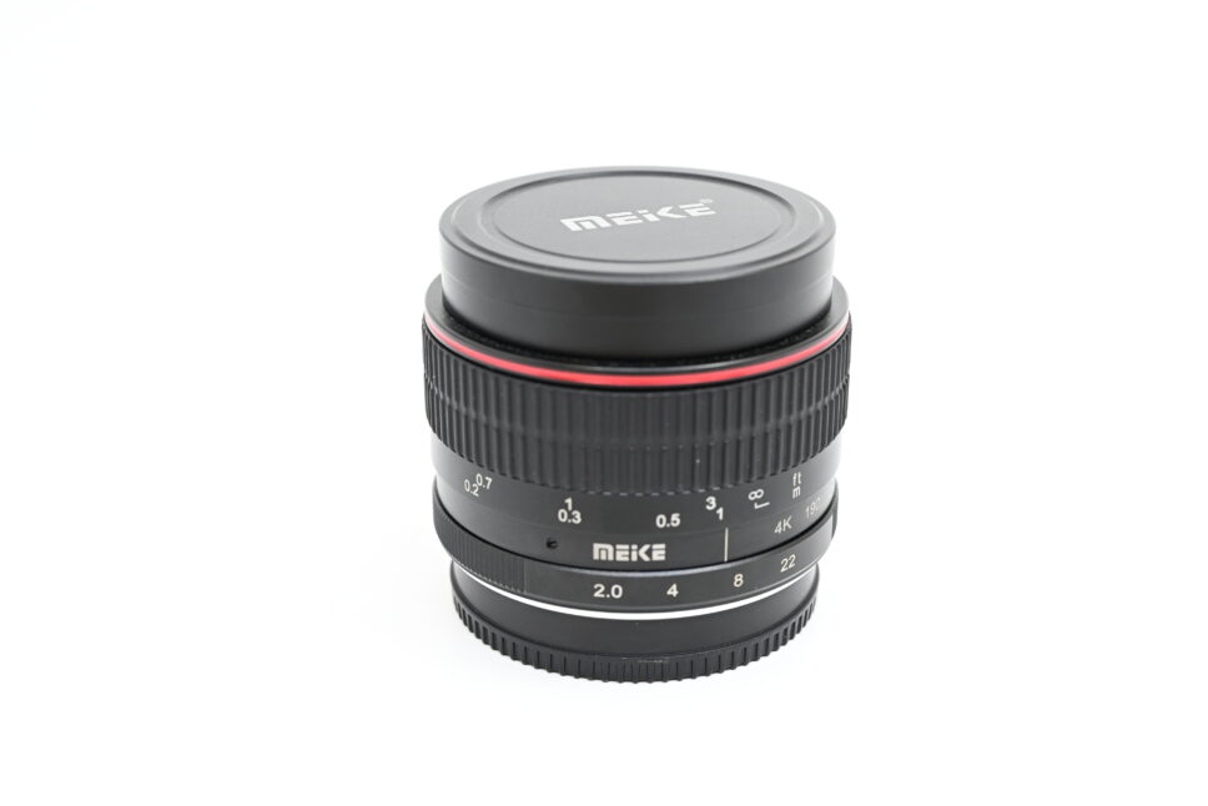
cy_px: 400
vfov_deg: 24.6
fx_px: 1846
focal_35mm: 55
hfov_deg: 36.2
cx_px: 620
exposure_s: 1/100
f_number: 7.1
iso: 800
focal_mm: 52
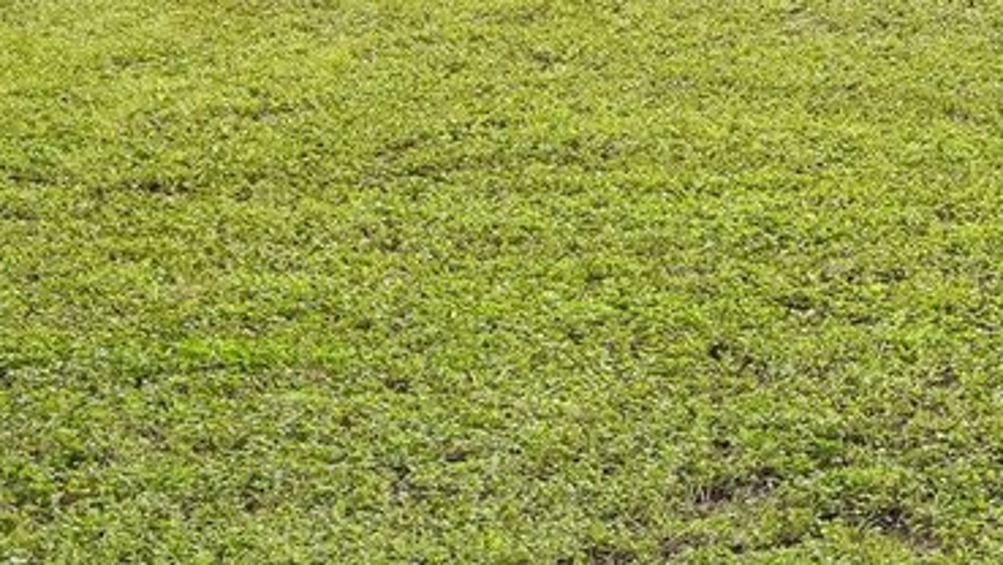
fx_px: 3733
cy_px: -535
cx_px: 1884
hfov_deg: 13.5
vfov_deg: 8.3
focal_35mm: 140
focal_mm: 30.5
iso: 100
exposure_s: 1/160
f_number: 8
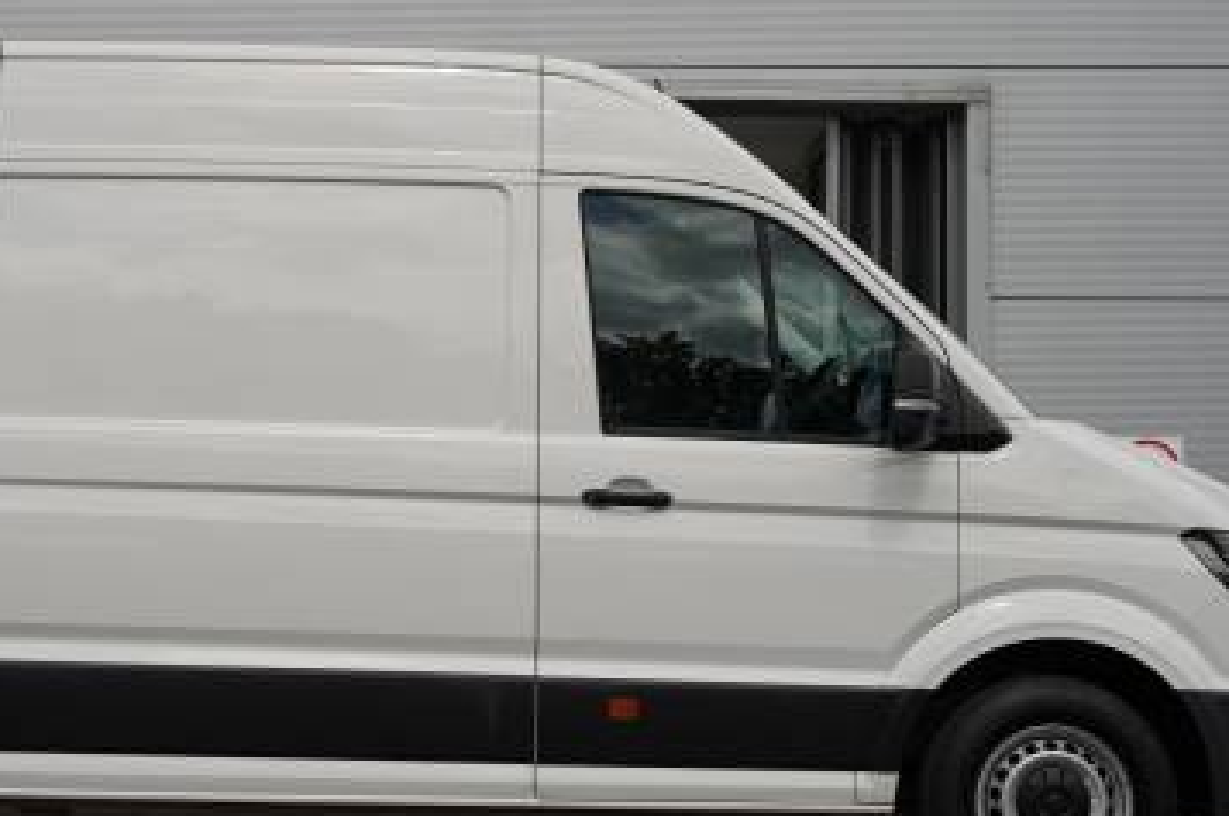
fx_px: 2411
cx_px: 351
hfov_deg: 28.3
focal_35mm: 71
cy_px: 430
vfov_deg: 19.2
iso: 100
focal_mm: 39.4
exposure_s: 1/500
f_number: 4.5
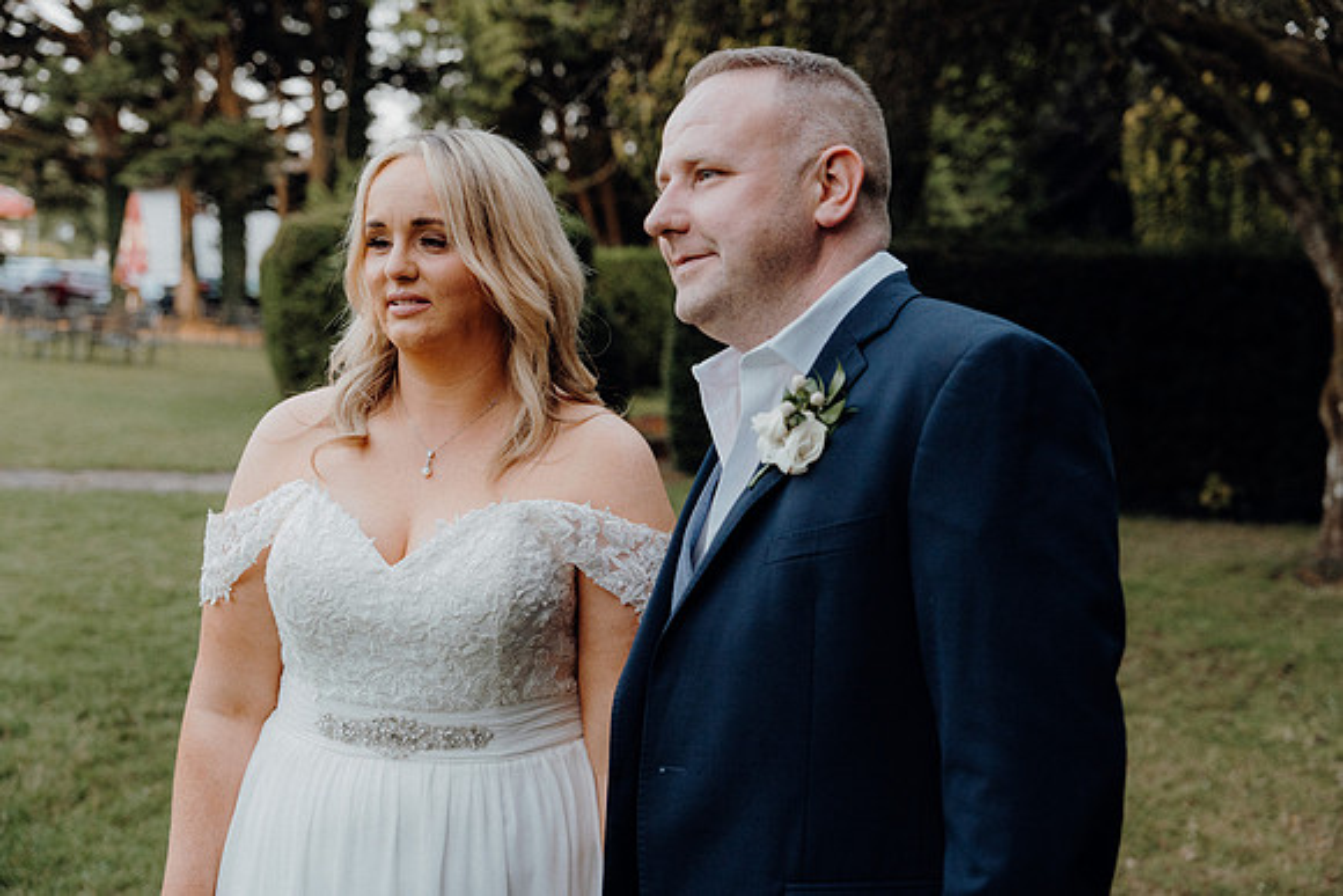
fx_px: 1716
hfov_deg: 42.7
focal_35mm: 46
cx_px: 672
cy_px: 448
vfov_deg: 29.3
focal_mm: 46
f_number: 3.5
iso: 2500
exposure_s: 1/160
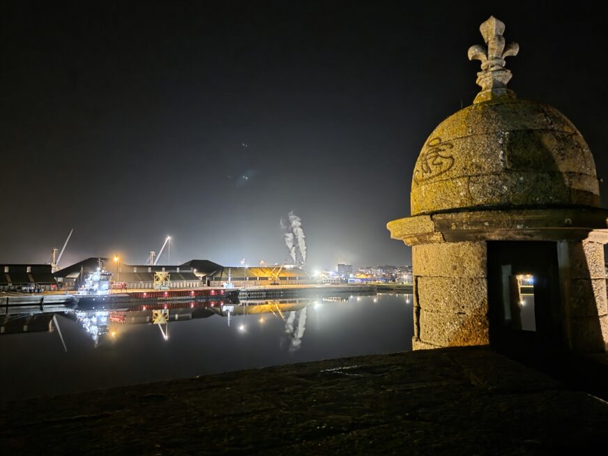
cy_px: 225
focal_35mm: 27
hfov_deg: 65.2
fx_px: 474
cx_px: 279
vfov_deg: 51.4
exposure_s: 1/11.1
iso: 3200
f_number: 1.7
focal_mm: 6.3
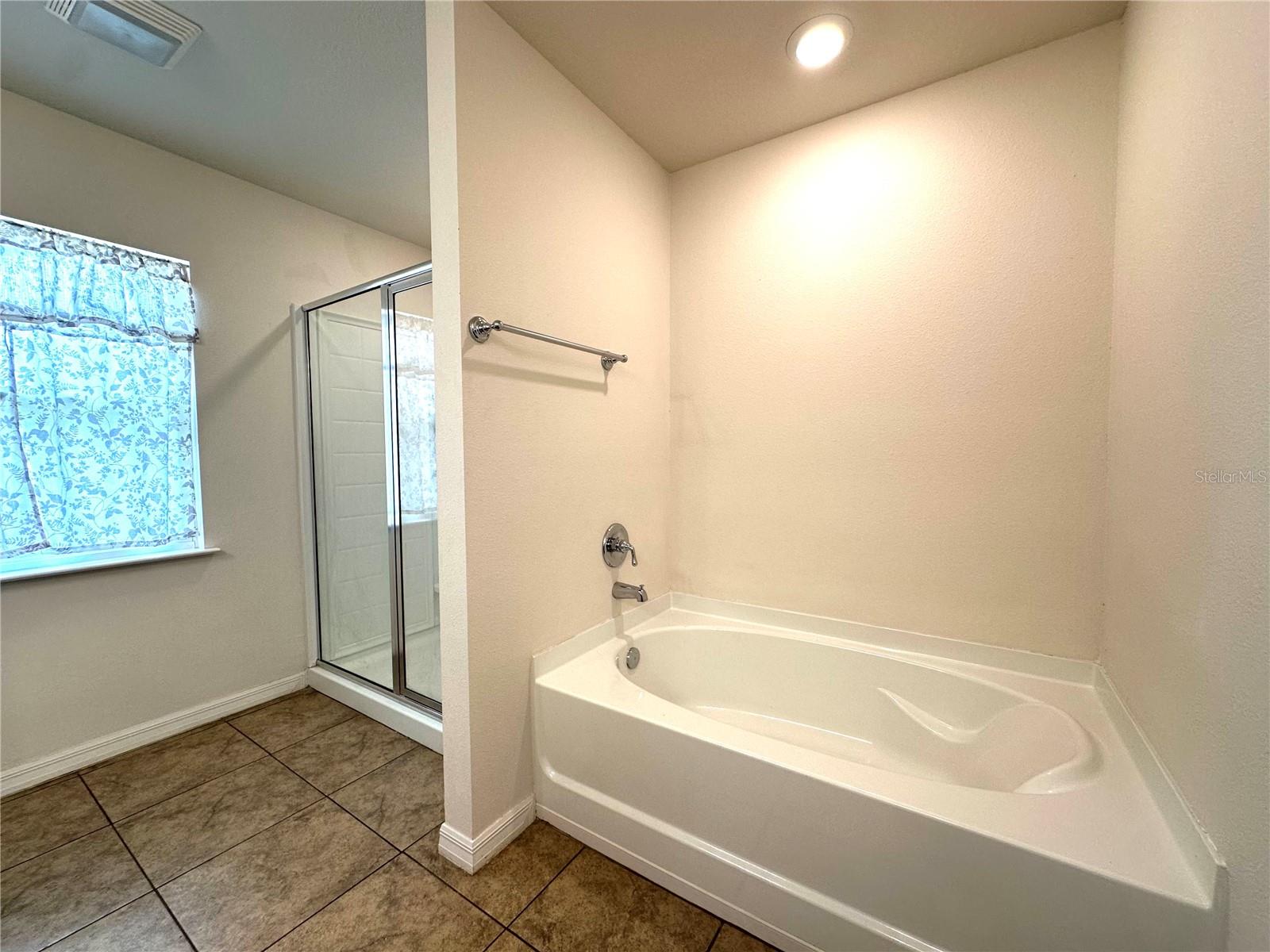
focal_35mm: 14
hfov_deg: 102.1
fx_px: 514
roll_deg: +0.0
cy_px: 476
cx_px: 635
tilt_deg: -2.2
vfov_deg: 85.7
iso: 100
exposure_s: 1/120
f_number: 2.2
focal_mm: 2.22
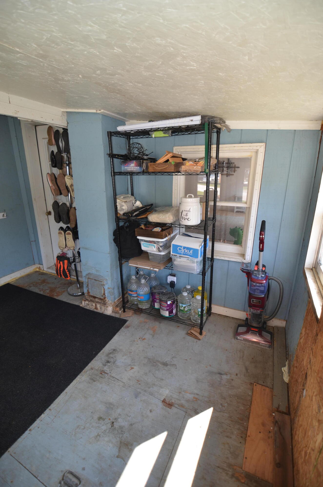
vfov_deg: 95.1
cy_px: 244
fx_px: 223
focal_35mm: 16
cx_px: 162
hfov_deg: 71.8
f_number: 3.2
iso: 200
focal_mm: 11
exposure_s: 1/160
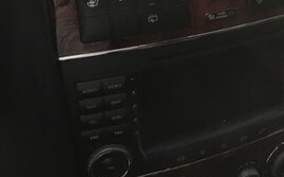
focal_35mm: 76
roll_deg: -9.3
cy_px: -28
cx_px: 290
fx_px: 588
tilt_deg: -29.2
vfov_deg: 16.5
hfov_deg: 25.6
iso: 64
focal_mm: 4.15
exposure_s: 1/33
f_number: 2.2
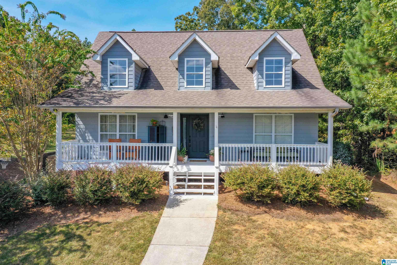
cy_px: 132
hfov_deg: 65.5
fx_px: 309
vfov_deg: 46.4
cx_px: 198
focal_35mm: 28
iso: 100
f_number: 8
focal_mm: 10.26
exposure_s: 1/120
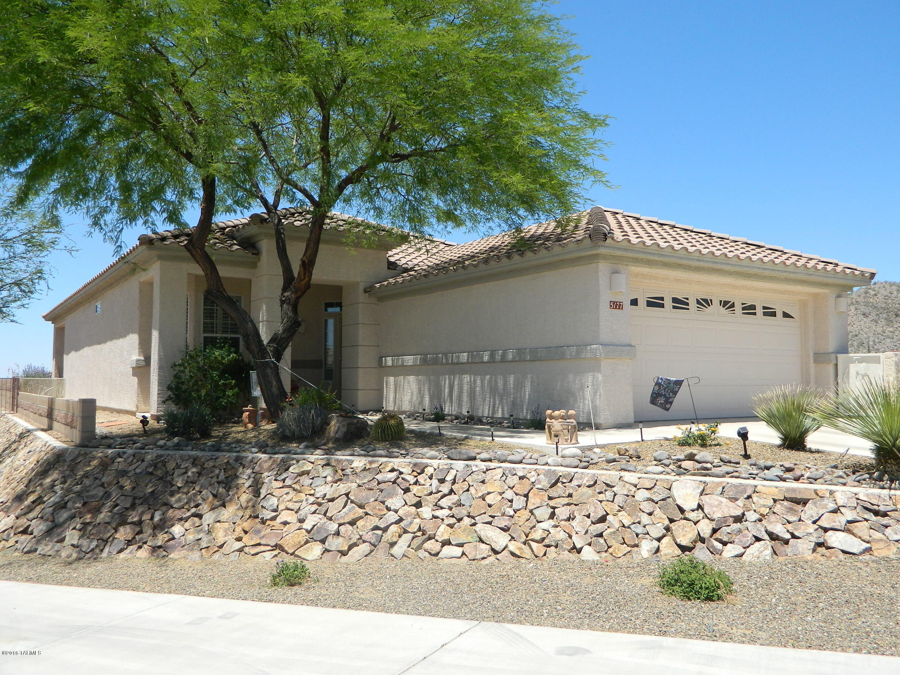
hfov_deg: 63.4
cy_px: 338
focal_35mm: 28
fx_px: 728
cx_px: 450
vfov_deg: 49.7
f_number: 8.9
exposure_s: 1/160
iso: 110
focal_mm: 5.1
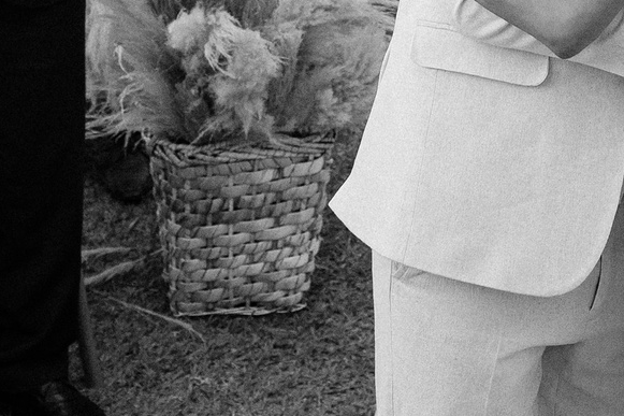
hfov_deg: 15.4
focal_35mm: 131
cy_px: -411
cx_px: 603
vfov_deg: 9.7
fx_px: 2270
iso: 800
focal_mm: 29
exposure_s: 1/400
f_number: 4
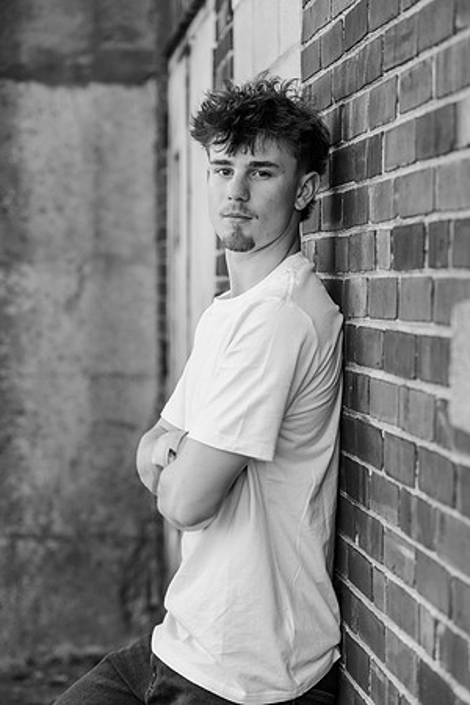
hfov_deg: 15.2
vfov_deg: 22.6
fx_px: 1762
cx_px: 235
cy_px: 352
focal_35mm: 90
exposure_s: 1/80
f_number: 4
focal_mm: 90
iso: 100
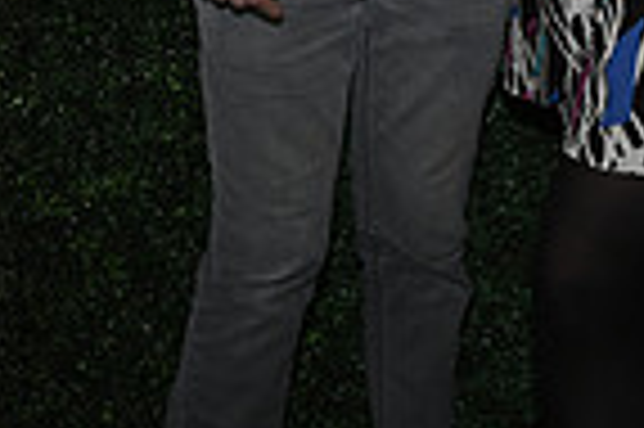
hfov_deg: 17.3
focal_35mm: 118
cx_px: 459
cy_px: -426
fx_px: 2108
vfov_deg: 10.6
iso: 500
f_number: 6.3
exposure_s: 1/60
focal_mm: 29
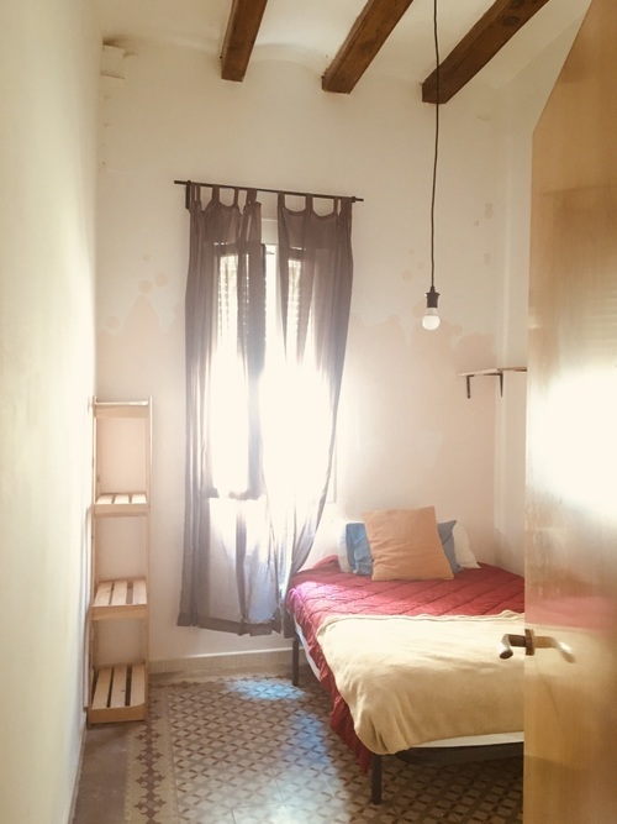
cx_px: 308
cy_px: 412
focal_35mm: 29
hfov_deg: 48.2
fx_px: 689
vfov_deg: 61.7
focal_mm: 4.15
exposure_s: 1/17
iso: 400
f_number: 2.2
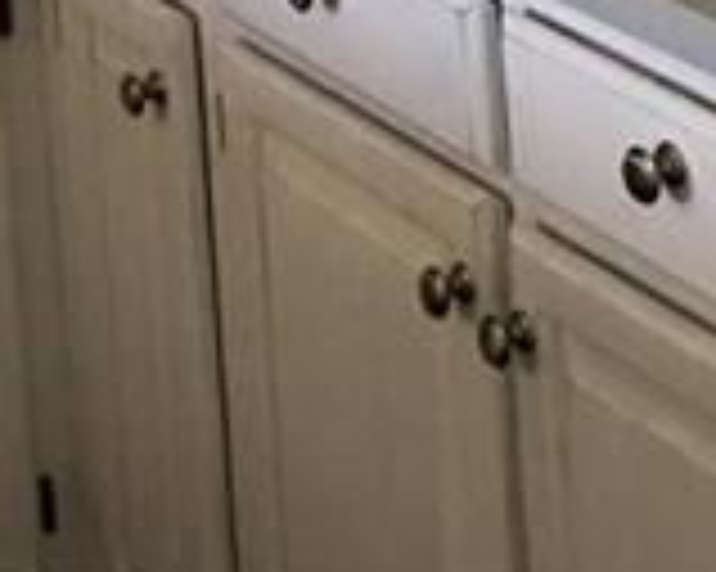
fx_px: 2901
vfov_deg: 10.4
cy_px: -554
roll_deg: +2.2
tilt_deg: -9.2
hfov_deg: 13.3
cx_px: 1081
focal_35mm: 137
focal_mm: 4.15
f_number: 2.2
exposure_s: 1/15
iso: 80
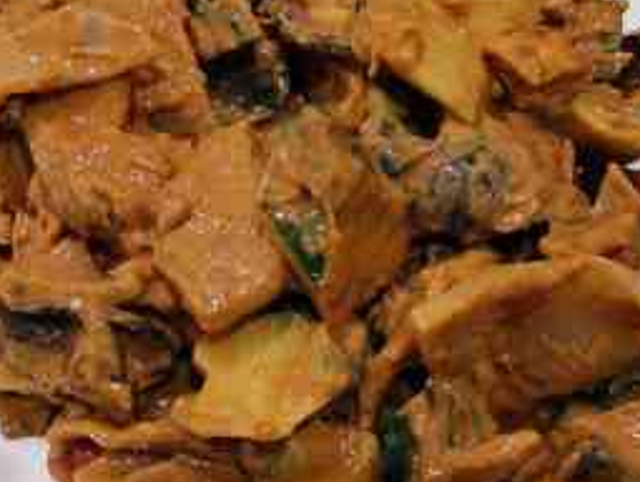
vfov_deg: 19.9
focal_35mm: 74
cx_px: 306
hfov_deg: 26.3
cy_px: 230
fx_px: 1370
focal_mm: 4.75
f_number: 1.8
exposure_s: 1/100
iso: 250
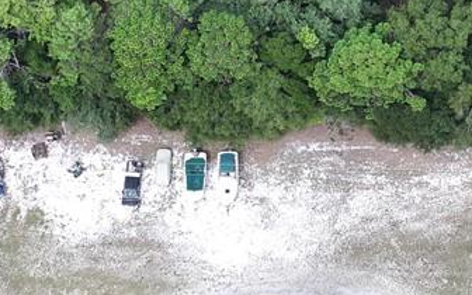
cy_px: 73
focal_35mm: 121
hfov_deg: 17.2
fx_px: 1556
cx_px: 350
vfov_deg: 10.8
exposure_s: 1/640
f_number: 2.8
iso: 100
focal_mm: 12.29
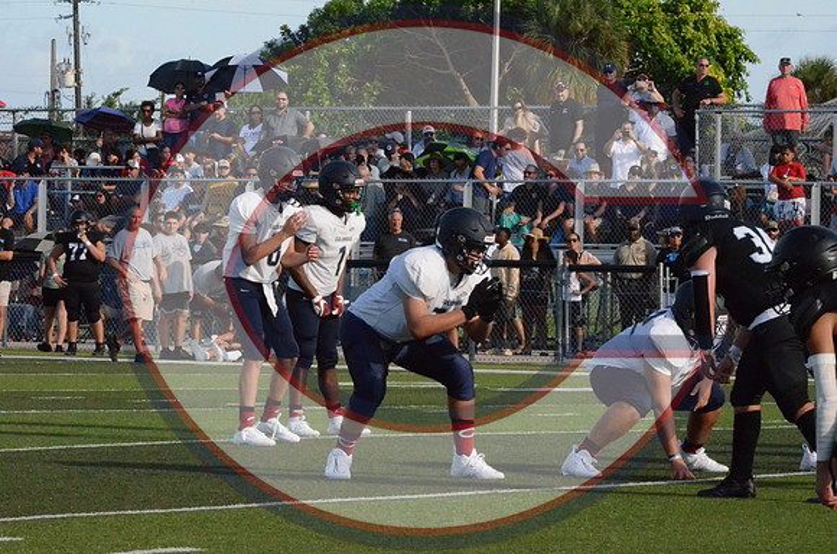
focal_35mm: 232
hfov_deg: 8.9
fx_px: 5394
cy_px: 277
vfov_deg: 5.9
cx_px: 418
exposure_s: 1/1250
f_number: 25
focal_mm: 155
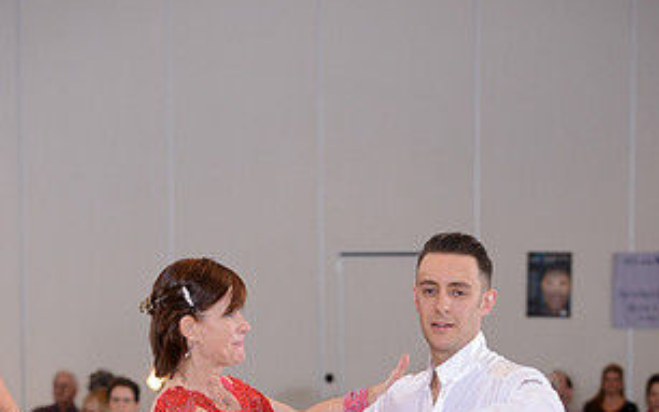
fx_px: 3537
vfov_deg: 6.6
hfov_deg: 10.6
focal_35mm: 197
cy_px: 617
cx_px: 365
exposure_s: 1/250
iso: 1000
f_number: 5
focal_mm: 102
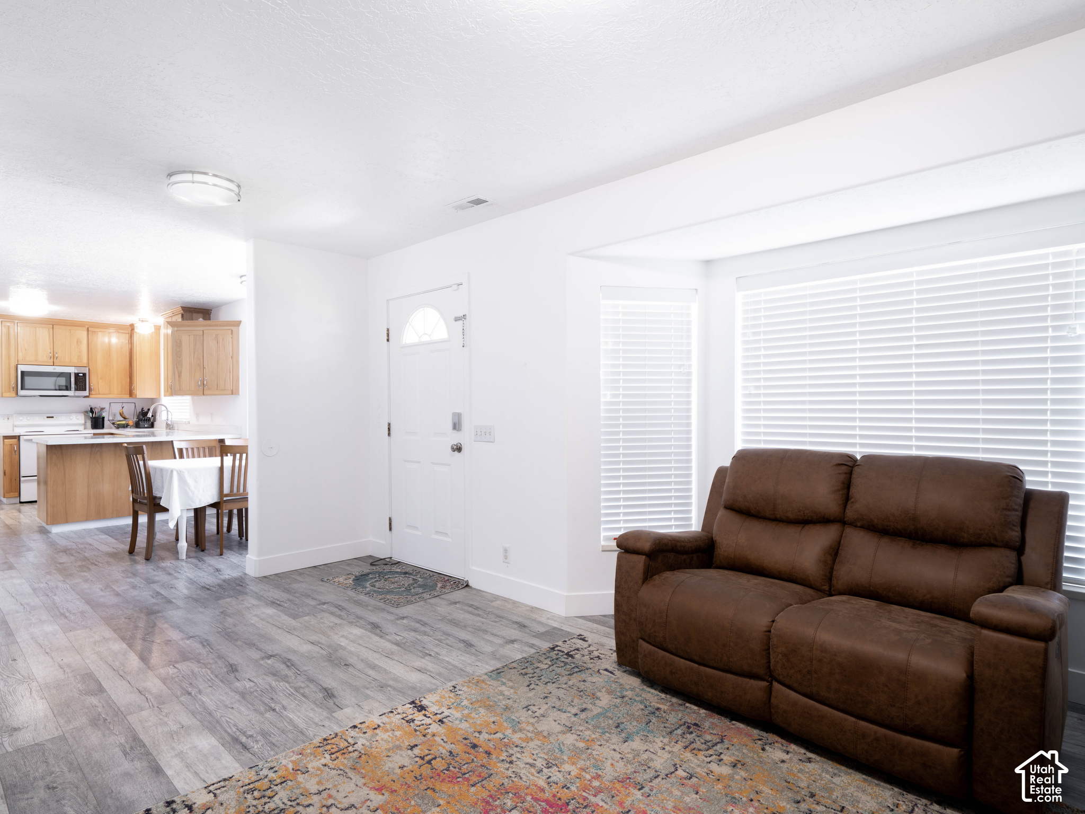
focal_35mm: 20
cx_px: 540
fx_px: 621
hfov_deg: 82.2
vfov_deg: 66.4
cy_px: 405
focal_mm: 18
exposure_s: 1.6
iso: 160
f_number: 11
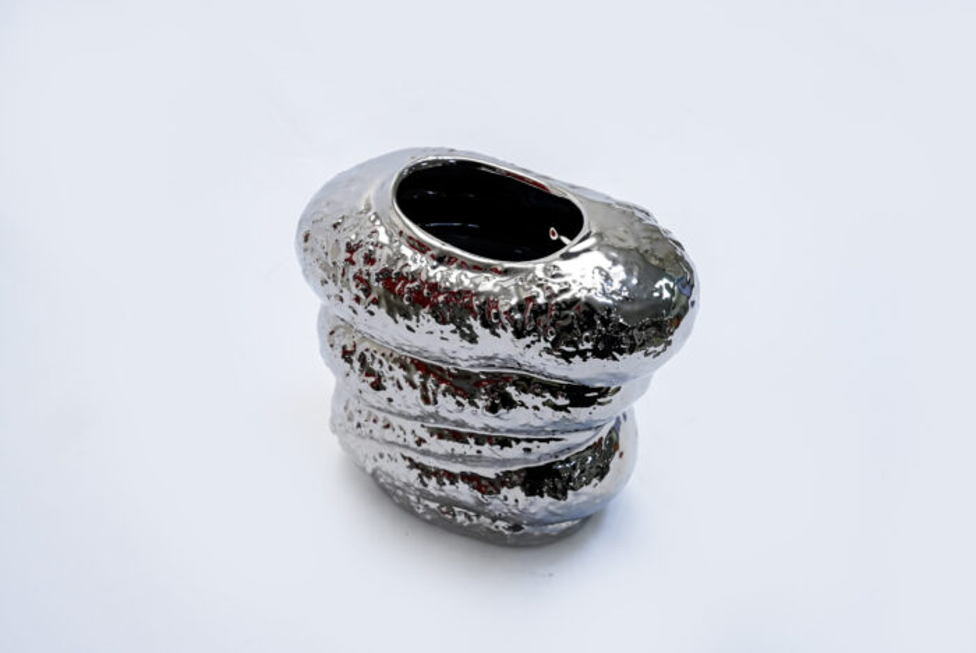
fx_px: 1302
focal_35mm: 48
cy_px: 326
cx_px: 488
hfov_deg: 41.1
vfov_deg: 28.1
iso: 3200
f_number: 13
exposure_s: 1/125
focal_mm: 48
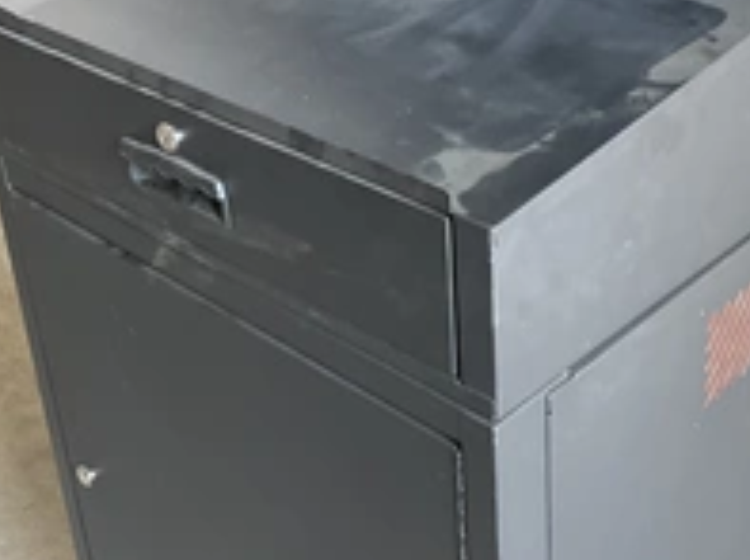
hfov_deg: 32.4
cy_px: 175
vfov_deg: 24.6
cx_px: 518
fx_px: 1276
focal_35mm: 59
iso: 100
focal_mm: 3
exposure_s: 1/60
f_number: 1.8
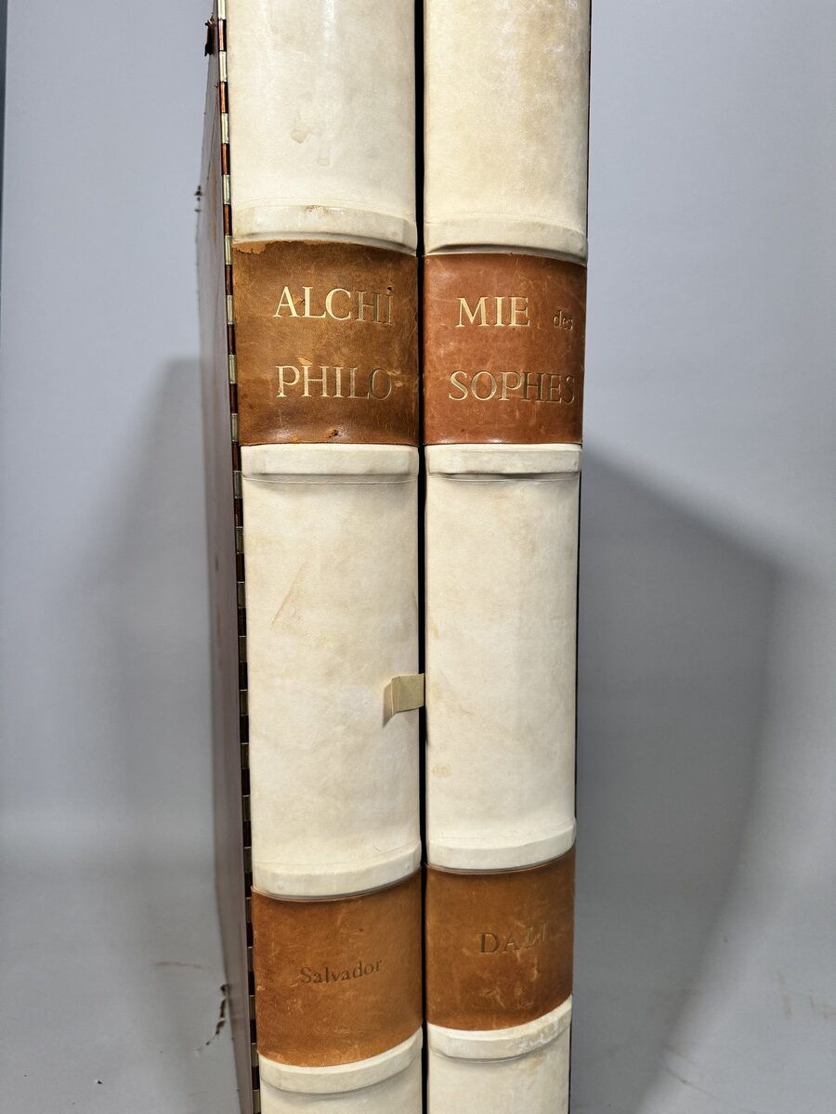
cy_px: 557
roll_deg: +1.0
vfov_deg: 71.6
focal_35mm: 24
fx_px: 773
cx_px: 418
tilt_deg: -7.1
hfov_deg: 56.8
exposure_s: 1/121
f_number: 1.78
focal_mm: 6.86
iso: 160
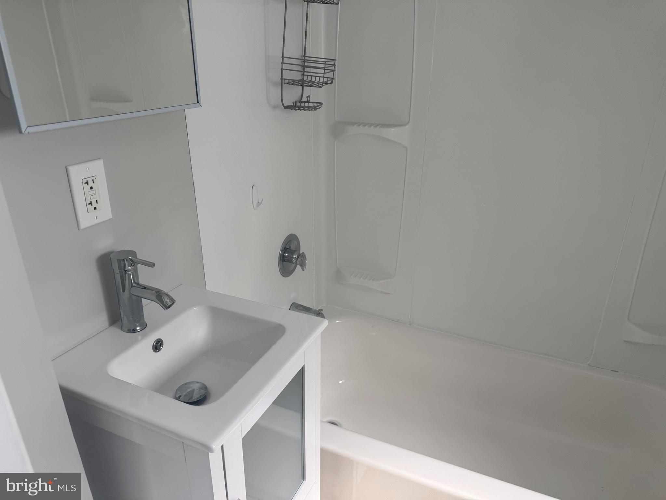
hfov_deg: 71.6
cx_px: 333
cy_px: 250
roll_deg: +0.1
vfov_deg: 56.8
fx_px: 462
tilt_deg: -24.8
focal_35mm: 24
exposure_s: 1/121
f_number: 1.78
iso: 125
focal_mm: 6.76
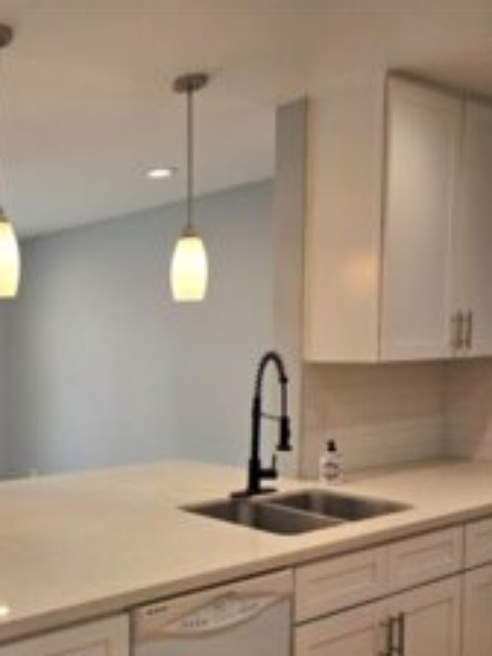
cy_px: 390
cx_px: -20
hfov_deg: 34.5
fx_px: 701
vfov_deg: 49.9
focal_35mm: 37
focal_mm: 6.3
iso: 20
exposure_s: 1/120
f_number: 1.7
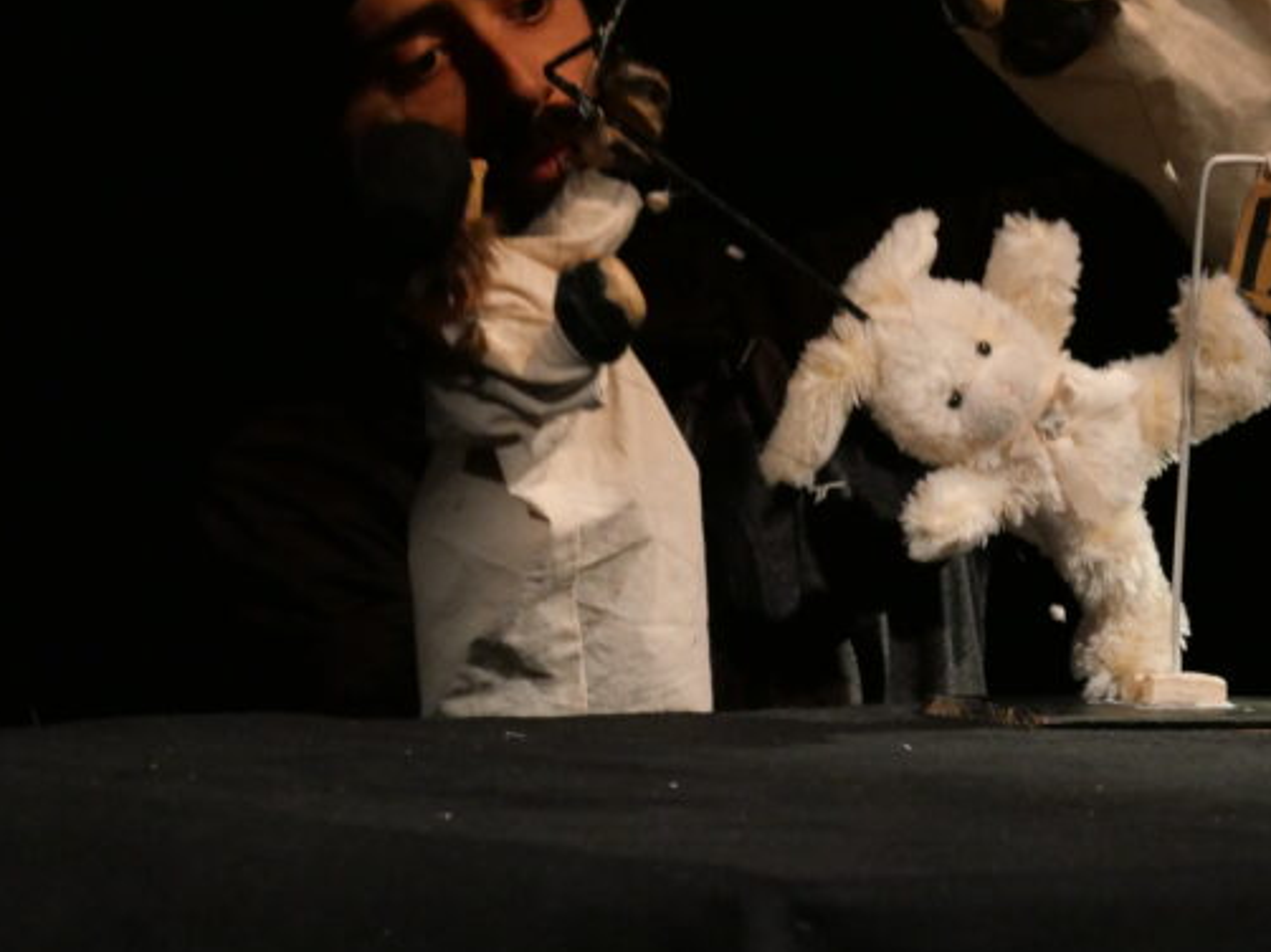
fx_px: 11230
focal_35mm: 306
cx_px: 871
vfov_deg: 4.9
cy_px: 400
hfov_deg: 6.5
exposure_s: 1/50
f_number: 5.6
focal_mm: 100
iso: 3200
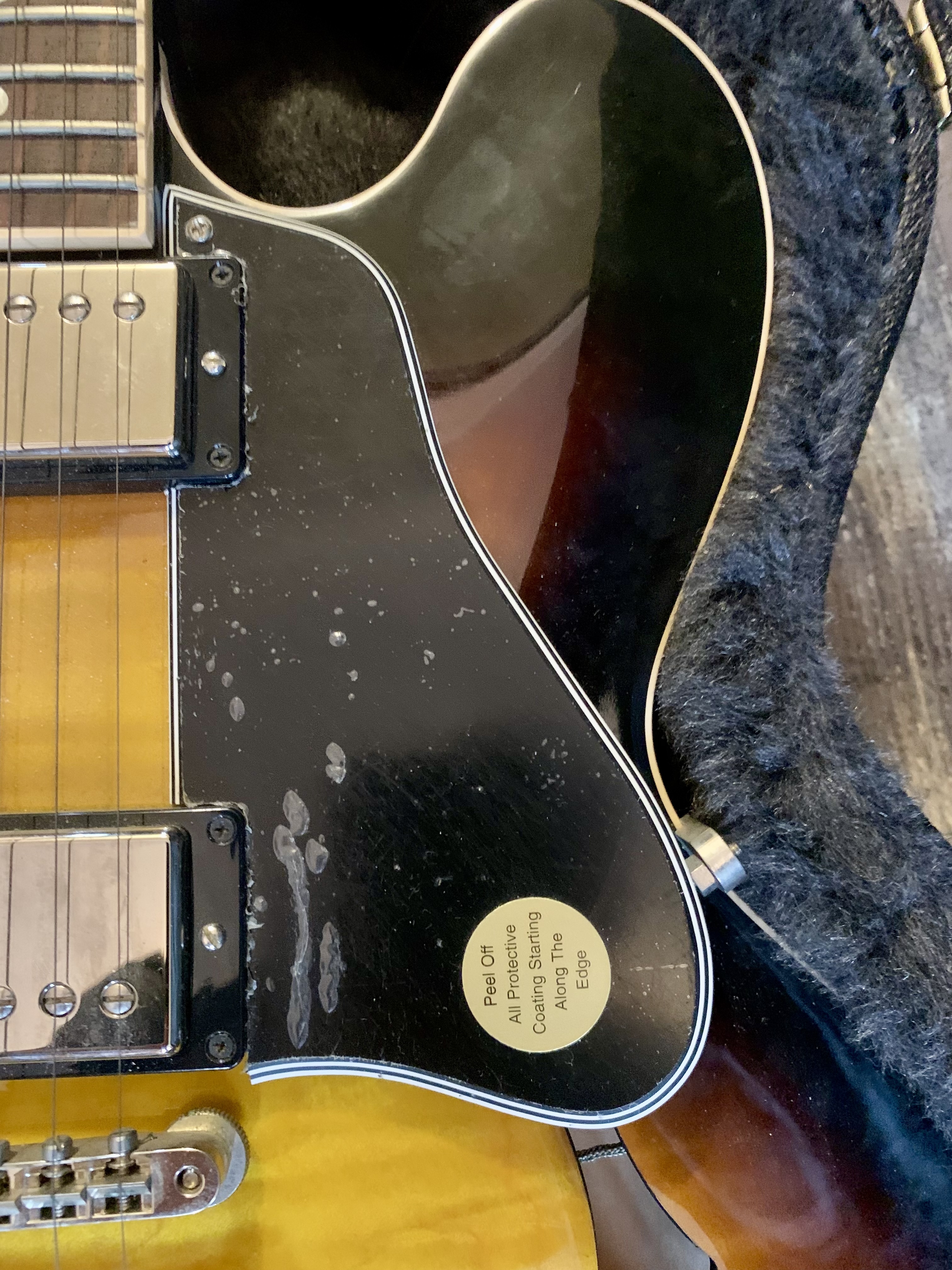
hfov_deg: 53.1
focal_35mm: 26
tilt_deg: -82.9
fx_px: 953
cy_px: 635
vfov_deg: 67.3
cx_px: 476
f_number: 1.8
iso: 800
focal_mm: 4.25
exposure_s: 1/24
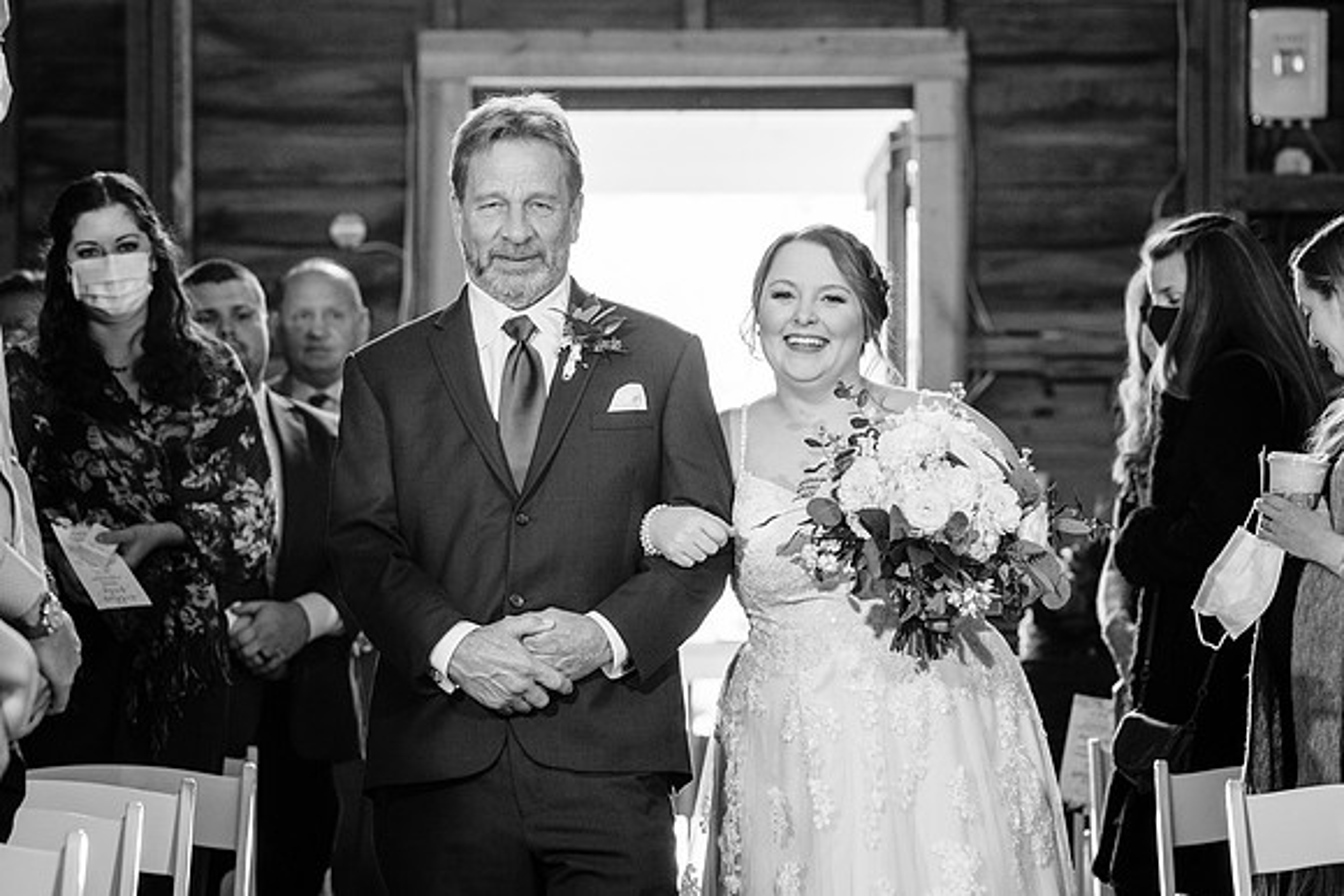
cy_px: 439
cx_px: 775
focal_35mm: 138
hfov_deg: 14.9
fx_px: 5139
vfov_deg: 10.0
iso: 2000
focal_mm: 117
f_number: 4
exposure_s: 1/200
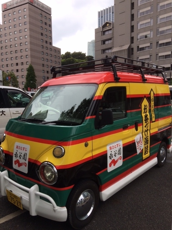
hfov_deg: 48.2
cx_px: 86
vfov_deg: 61.7
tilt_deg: -6.2
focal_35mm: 29
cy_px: 115
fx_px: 192
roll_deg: +2.0
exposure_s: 1/451
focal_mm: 4.15
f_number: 2.2
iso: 32
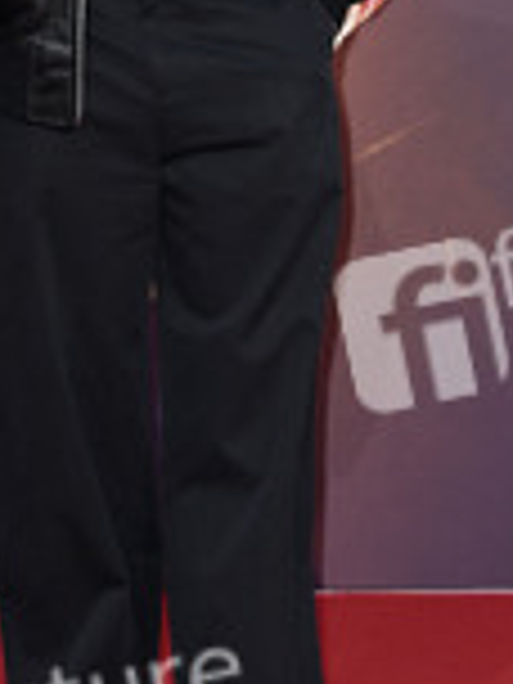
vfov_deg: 8.0
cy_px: 81
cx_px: 158
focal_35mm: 248
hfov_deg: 6.0
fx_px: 4900
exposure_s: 1/250
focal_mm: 98
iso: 320
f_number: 6.3
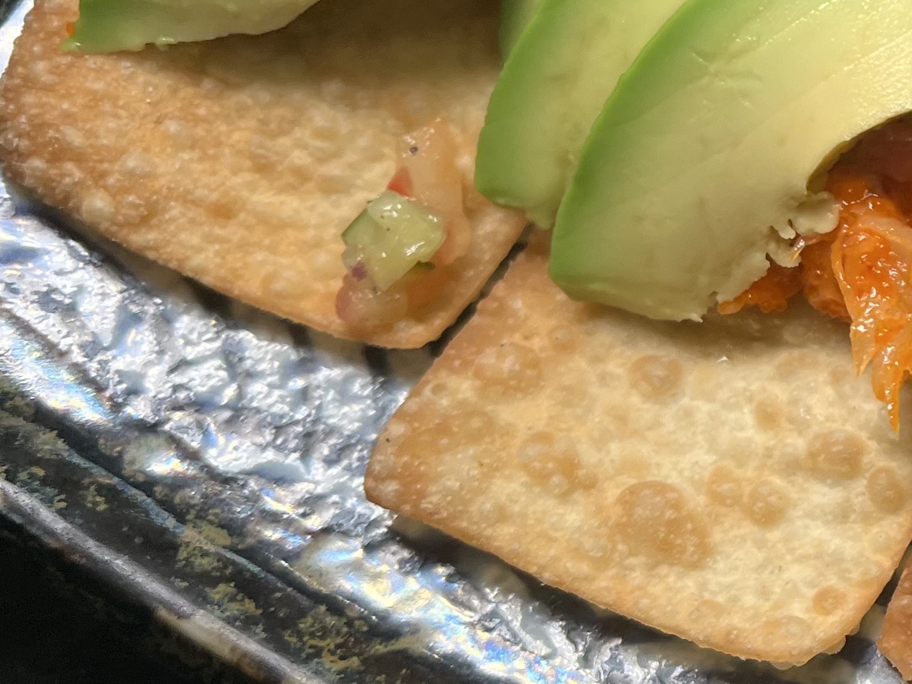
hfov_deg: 23.3
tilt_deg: -66.9
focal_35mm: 73
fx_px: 1923
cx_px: 1215
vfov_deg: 20.2
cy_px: 298
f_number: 1.5
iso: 100
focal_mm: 5.7
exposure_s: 1/120
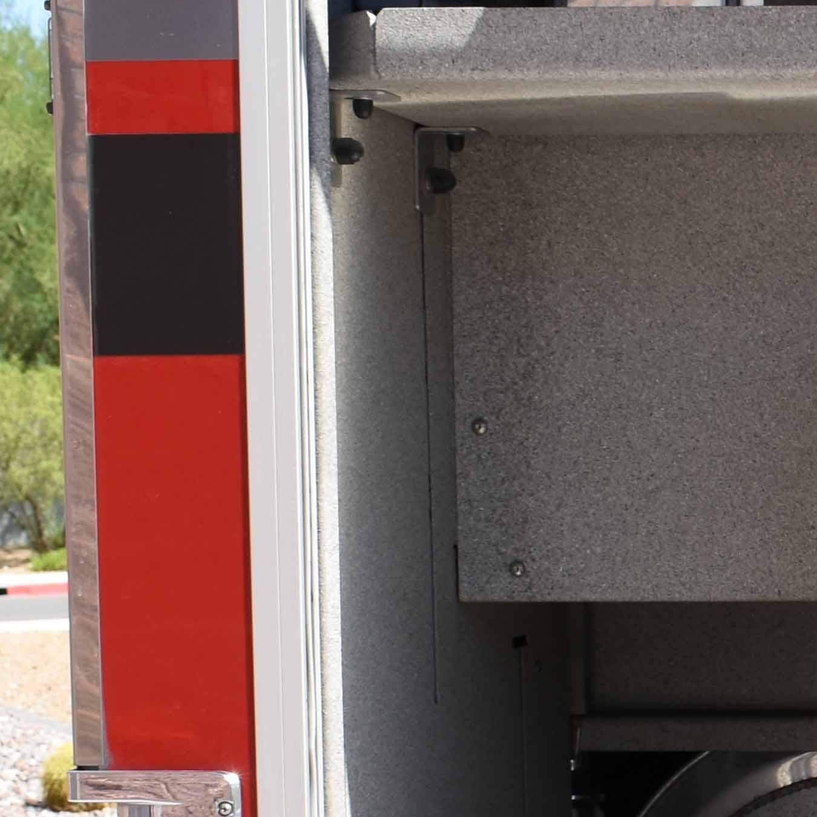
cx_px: 1186
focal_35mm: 102
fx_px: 2724
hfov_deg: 15.8
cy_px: 634
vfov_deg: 16.9
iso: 100
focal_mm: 18
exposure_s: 1/160
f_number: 7.1
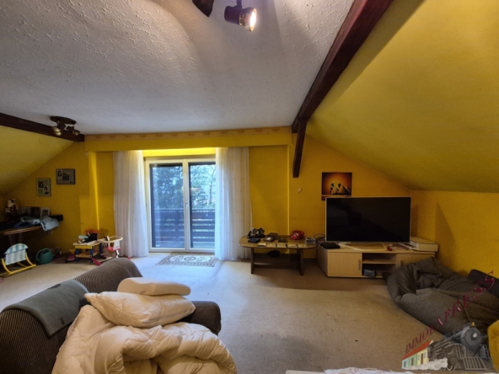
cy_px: 187
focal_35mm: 13
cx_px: 250
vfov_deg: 89.9
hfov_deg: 106.2
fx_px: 187
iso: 500
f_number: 2.2
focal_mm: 1.74
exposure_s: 1/50
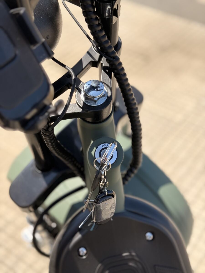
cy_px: 136
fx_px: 379
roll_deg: -4.4
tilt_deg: -40.0
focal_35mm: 48
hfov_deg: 30.3
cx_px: 102
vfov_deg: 39.7
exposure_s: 1/2494
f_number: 1.78
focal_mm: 6.76
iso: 100
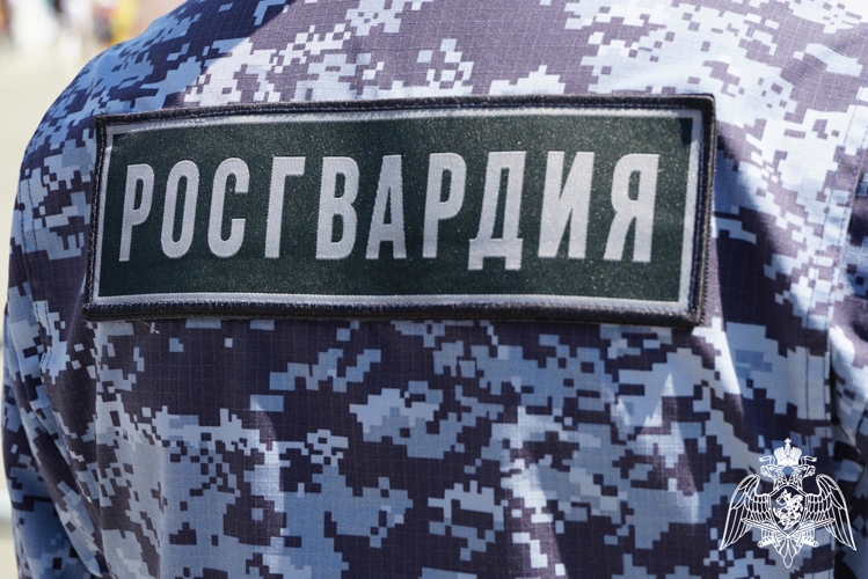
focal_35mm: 94
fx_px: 2279
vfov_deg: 14.5
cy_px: 290
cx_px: 434
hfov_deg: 21.6
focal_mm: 63
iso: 100
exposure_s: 1/160
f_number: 6.3
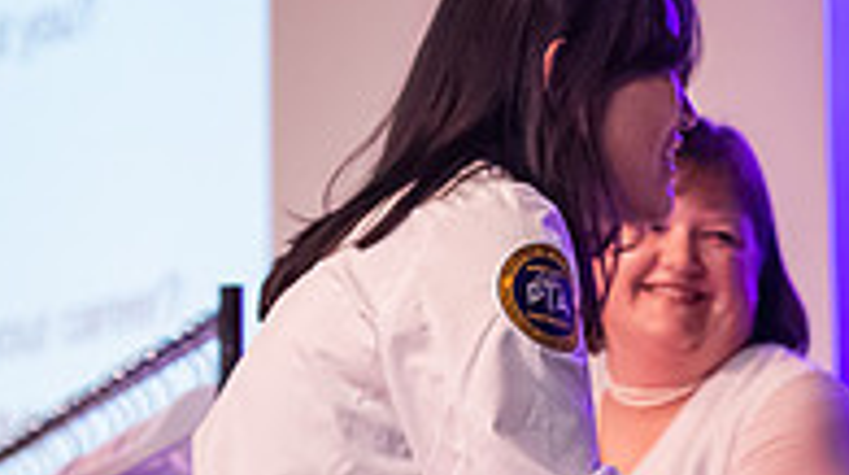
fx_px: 6316
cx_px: 888
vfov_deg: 4.3
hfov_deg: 7.6
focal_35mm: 281
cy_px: 377
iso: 4000
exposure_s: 1/200
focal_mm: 90
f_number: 3.2
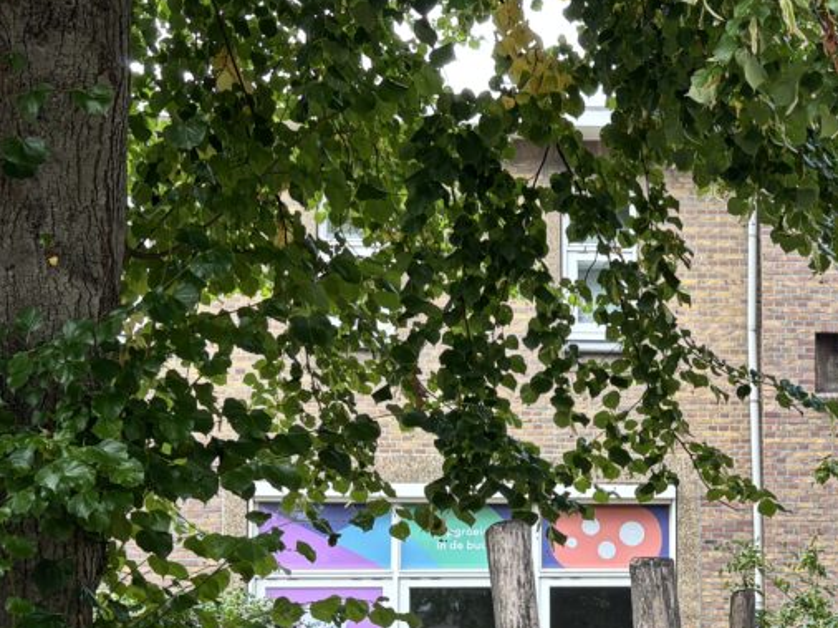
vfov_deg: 19.5
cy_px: 565
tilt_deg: +3.2
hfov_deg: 25.1
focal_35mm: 74
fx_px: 1791
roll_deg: +0.3
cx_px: 835
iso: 64
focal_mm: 5.96
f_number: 1.6
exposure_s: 1/132
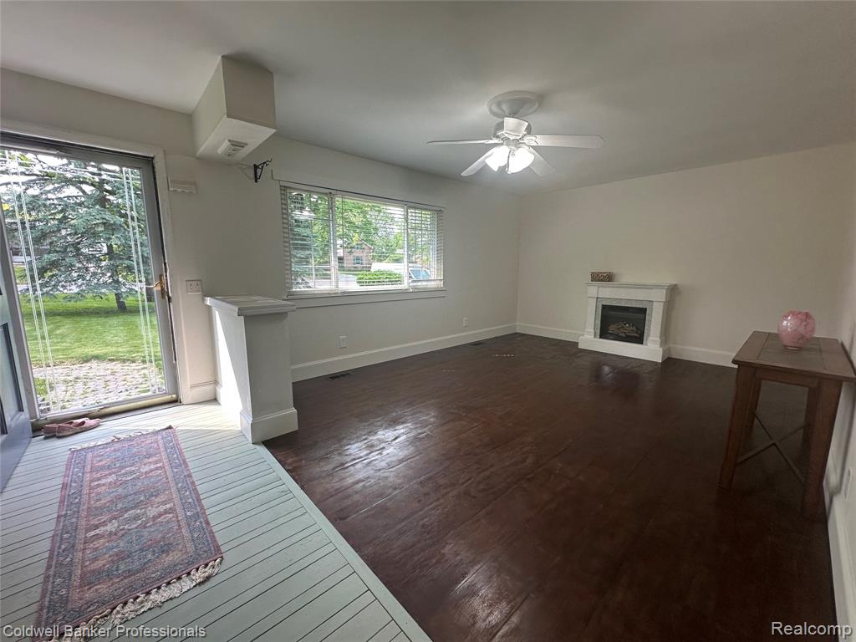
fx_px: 346
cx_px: 428
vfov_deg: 85.7
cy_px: 321
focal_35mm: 14
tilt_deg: -7.4
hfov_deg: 102.1
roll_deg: -0.5
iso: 125
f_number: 2.2
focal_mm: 2.22
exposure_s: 1/120
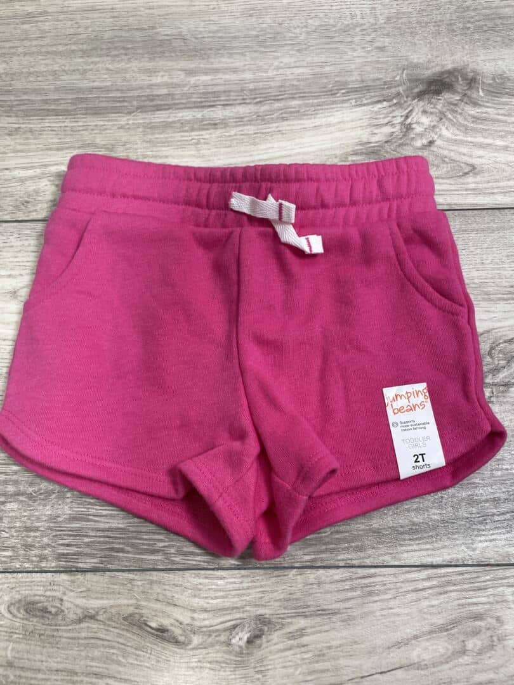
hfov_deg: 53.1
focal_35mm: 26
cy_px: 342
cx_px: 257
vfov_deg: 67.3
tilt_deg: -70.4
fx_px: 515
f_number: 1.6
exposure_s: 1/121
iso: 125
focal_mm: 4.2
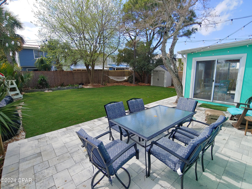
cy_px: 94
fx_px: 116
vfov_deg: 78.1
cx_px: 126
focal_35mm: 16
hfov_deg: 94.5
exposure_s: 1/565
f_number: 1.9
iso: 50
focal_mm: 2.18
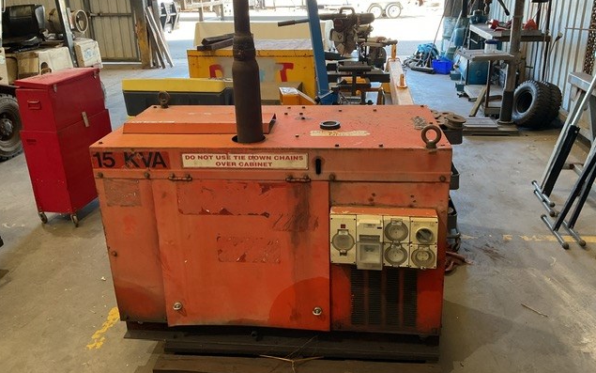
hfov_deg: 61.2
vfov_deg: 40.4
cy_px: 149
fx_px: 504
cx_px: 298
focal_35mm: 31
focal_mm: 3
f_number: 1.8
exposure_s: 1/60
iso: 50
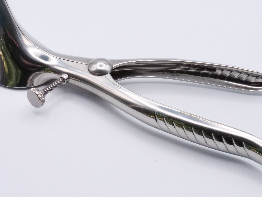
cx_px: 116
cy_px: 58
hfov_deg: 34.9
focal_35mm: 55
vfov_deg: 26.3
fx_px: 416
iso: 3200
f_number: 18
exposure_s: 1/200
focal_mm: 18
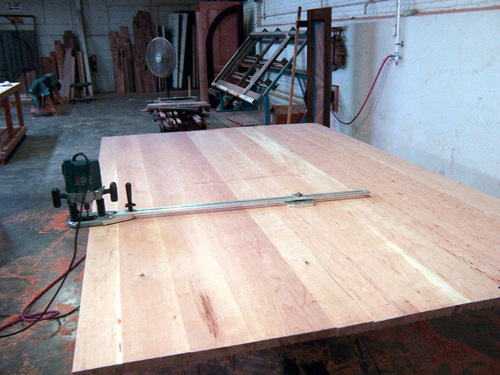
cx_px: 250
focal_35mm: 33
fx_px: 477
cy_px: 188
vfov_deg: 42.9
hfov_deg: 55.4
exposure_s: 1/15
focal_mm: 5.5
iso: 140
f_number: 3.4
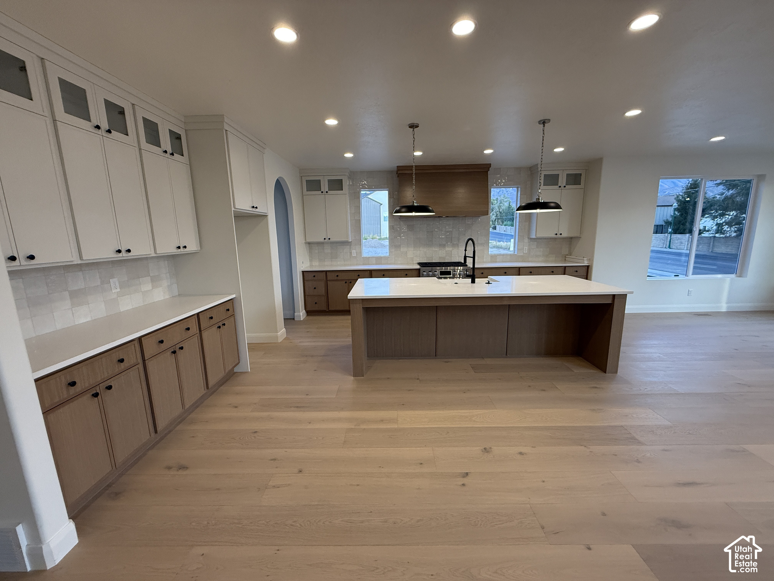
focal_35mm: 14
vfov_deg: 85.7
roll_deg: +1.7
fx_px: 313
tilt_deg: -9.8
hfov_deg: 102.1
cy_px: 290
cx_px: 387
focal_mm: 2.22
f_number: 2.2
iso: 200
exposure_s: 1/120
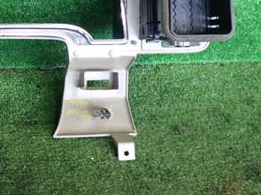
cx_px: 12
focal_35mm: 61
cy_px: 19
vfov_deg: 23.4
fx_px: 460
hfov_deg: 29.9
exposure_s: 1/60
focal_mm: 5.4
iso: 200
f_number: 2.3
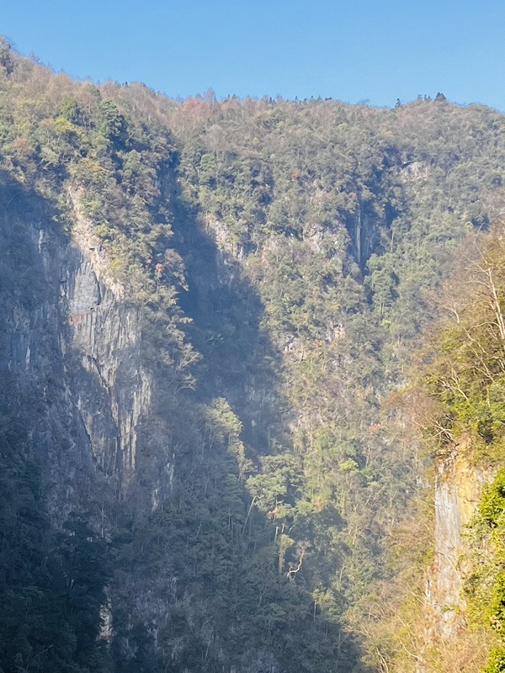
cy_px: 437
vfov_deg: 29.7
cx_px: 106
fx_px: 1264
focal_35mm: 65
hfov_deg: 22.3
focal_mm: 5.1
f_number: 1.6
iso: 50
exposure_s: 1/983
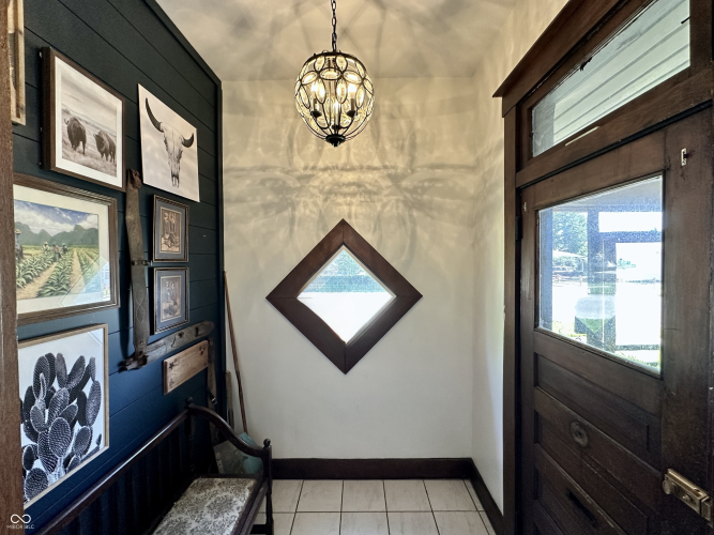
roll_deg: +0.0
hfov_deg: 102.1
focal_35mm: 14
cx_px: 357
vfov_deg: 85.7
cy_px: 268
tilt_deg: -1.2
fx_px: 289
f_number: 2.2
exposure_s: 1/60
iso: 200
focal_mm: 2.22
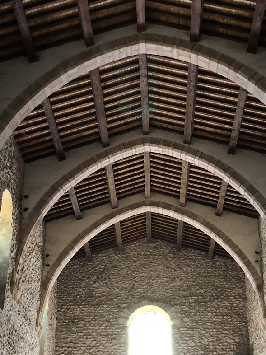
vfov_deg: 33.6
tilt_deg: +27.4
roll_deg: +0.6
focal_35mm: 57
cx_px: 143
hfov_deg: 25.6
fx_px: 584
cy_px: 224
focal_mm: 4
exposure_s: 1/17
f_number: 1.8
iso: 80
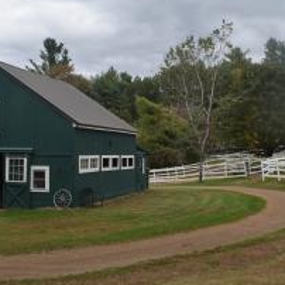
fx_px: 475
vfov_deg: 33.4
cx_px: 133
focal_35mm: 51
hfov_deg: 33.4
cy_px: 147
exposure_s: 1/160
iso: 100
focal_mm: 18
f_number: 6.3
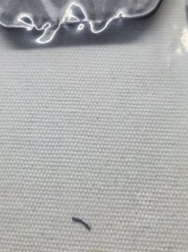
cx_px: 76
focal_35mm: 41
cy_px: 94
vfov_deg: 45.4
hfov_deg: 35.0
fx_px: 297
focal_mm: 5.4
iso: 160
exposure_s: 1/120
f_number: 1.8
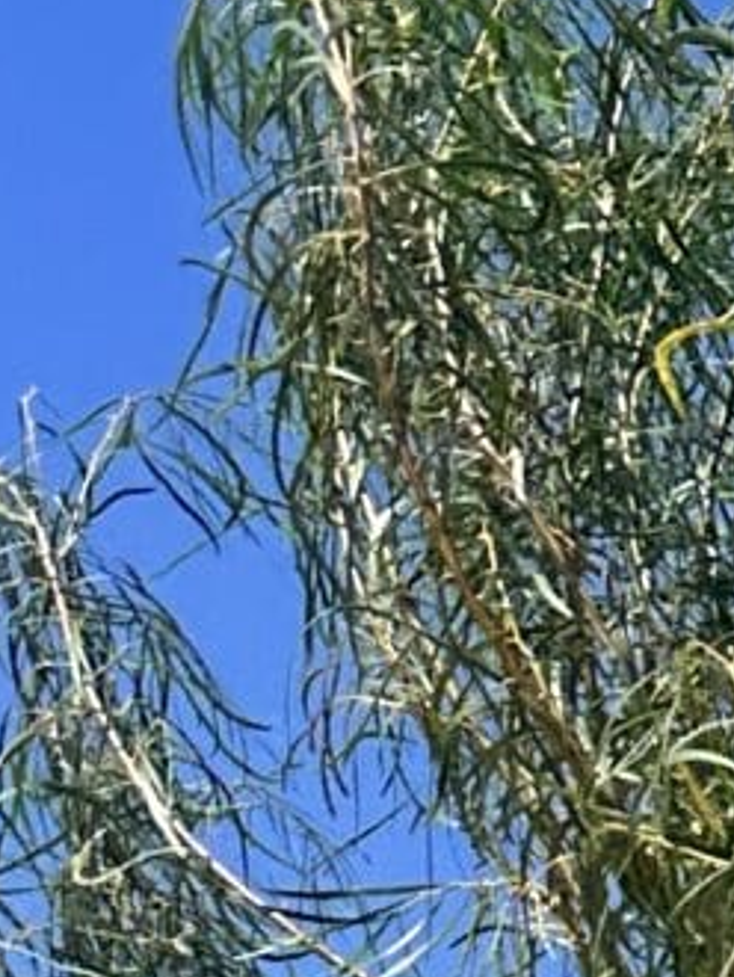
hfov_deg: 7.2
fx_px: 5252
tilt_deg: +13.1
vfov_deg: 9.5
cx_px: 2095
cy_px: 2280
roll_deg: +1.8
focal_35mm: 186
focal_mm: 6.86
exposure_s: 1/3155
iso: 80
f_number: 1.78
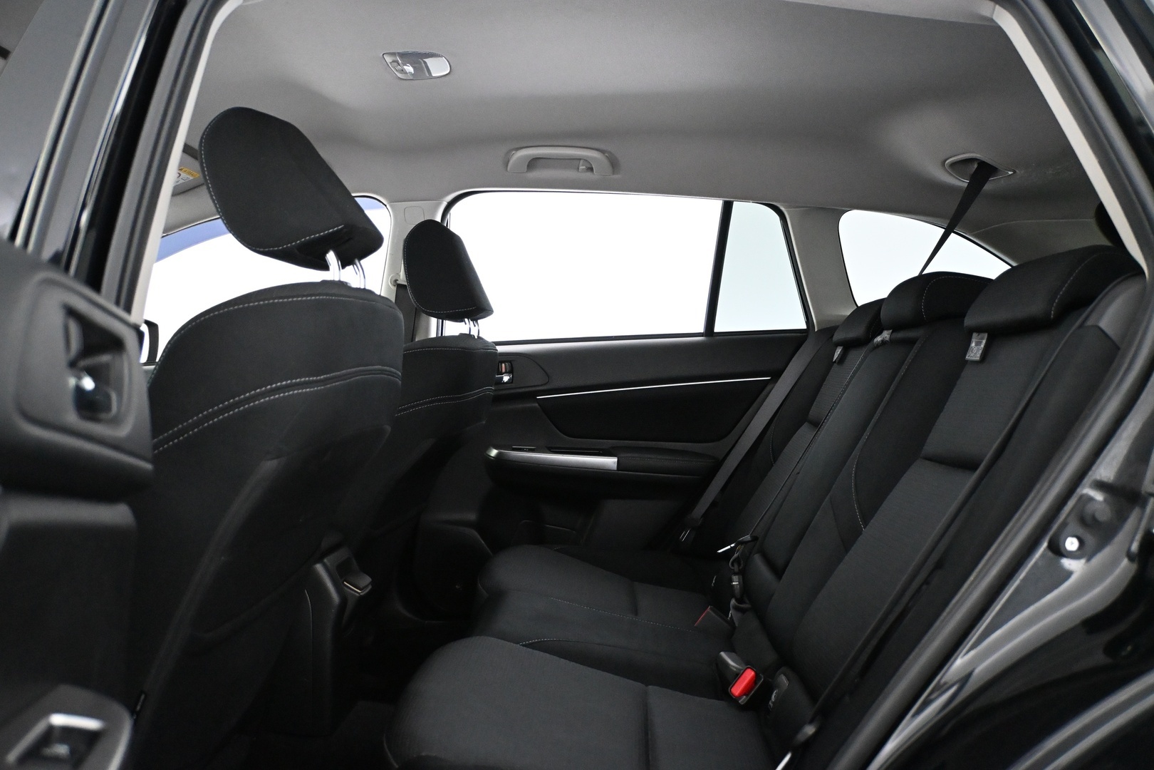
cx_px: 577
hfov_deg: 61.9
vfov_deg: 43.6
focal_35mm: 30
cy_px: 385
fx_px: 962
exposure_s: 1/60
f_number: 3.8
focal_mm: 20
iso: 5600
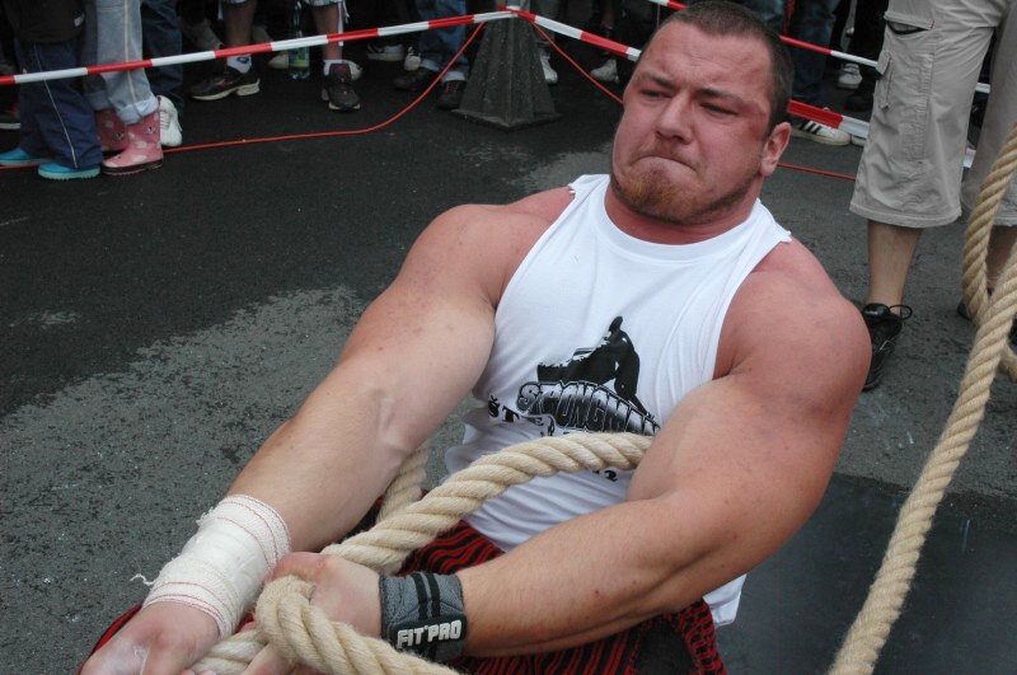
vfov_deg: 30.8
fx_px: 1227
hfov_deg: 45.0
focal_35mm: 44
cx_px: 508
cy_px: 338
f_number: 11
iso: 500
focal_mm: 29
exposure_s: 1/500
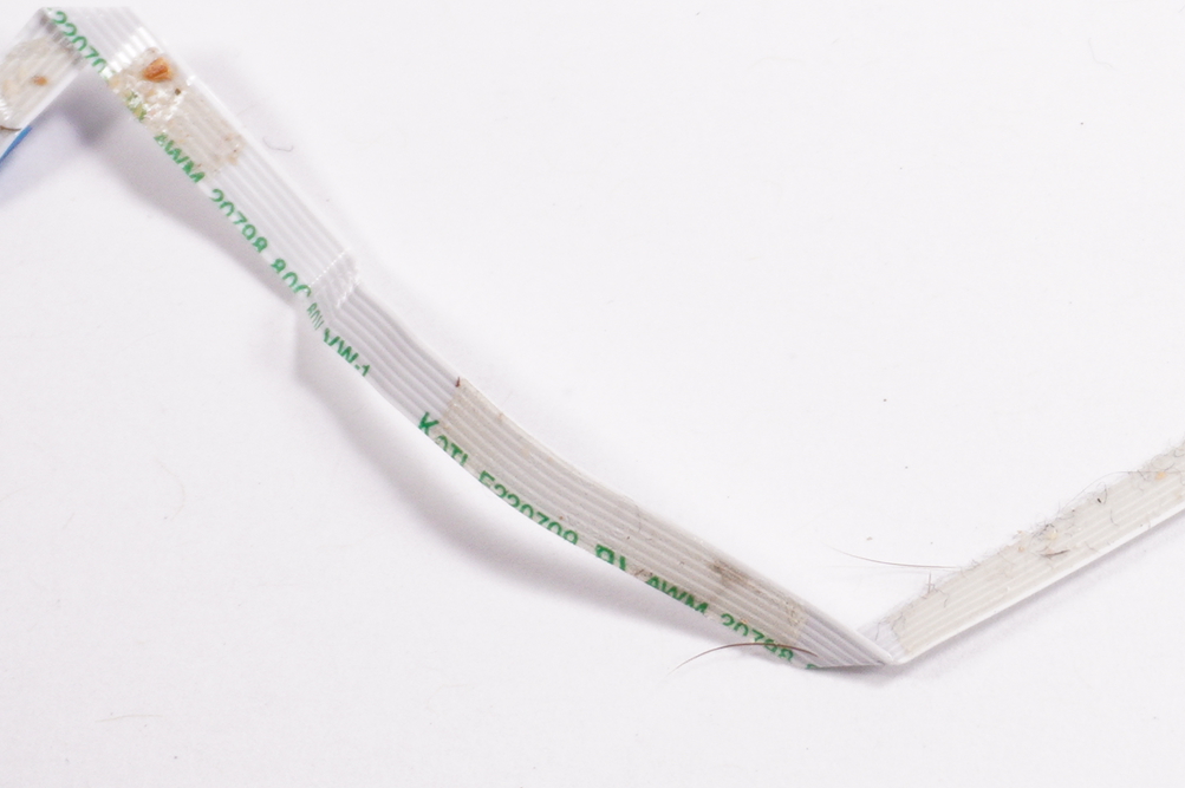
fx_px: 4884
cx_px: 1406
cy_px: 188
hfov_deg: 13.5
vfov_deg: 9.2
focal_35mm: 148
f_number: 5.6
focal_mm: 33
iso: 800
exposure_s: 1/250
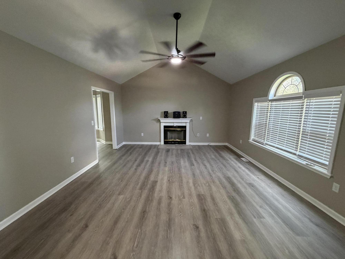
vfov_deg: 85.7
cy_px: 130
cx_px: 172
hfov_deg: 102.1
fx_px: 140
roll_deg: +0.0
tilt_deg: -8.3
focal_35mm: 14
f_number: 2.2
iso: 500
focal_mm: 2.22
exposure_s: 1/60
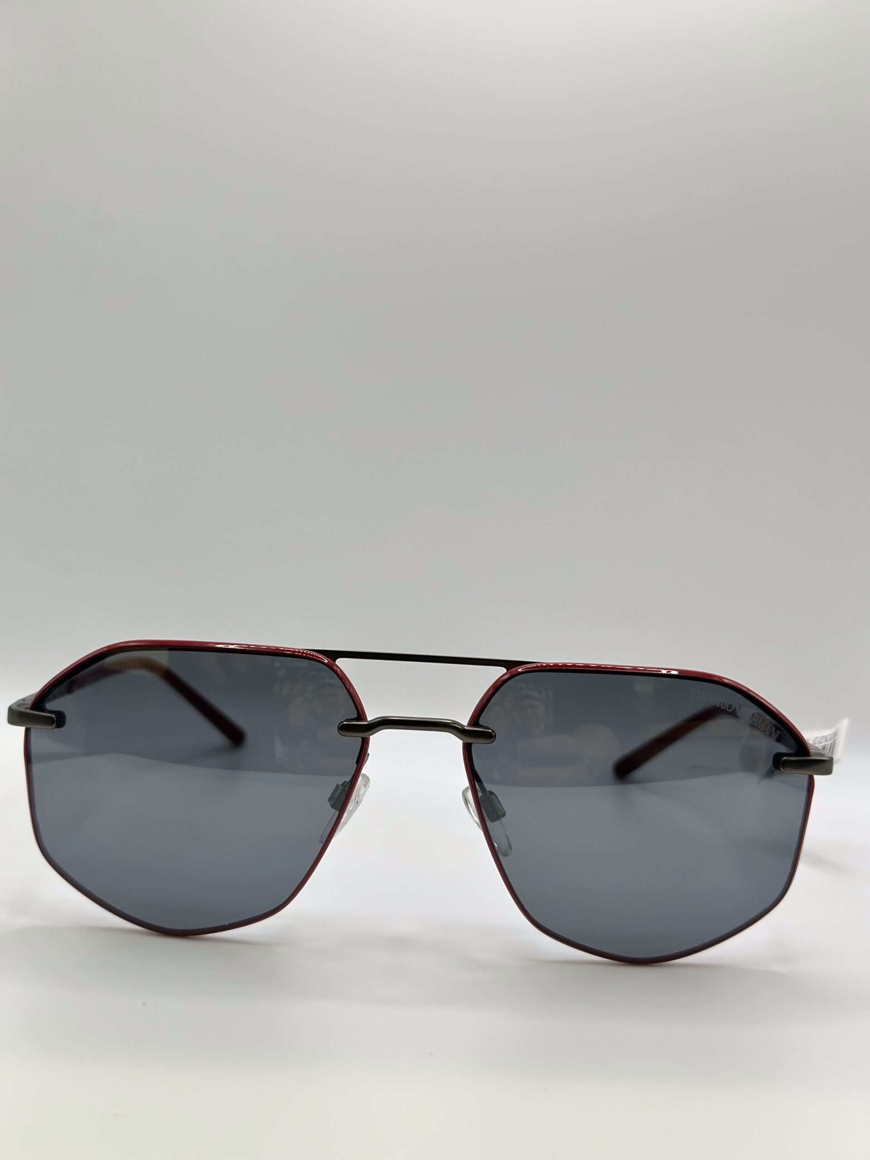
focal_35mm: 48
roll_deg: -2.8
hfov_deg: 30.3
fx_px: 1609
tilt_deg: -8.9
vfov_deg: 39.7
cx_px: 435
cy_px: 580
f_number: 1.78
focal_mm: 6.86
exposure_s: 1/120
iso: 80
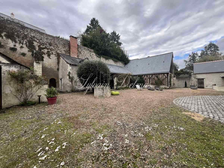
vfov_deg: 89.9
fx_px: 84
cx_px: 112
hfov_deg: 106.2
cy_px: 84
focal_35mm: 13
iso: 32
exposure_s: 1/235
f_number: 1.8
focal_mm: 1.57
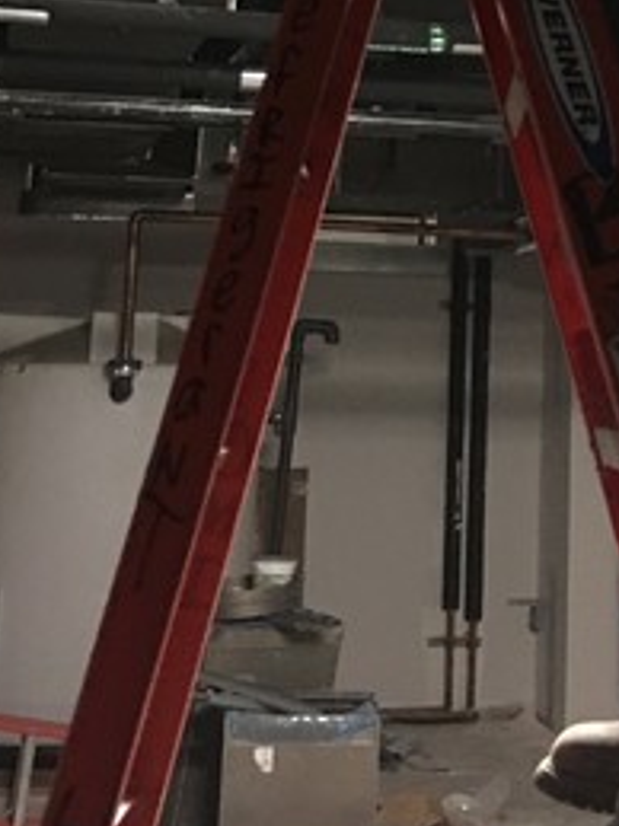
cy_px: -210
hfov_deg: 16.9
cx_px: 539
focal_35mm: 86
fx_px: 2052
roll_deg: -1.9
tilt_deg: +16.2
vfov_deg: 20.9
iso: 100
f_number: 2.2
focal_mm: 4.15
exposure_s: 1/4
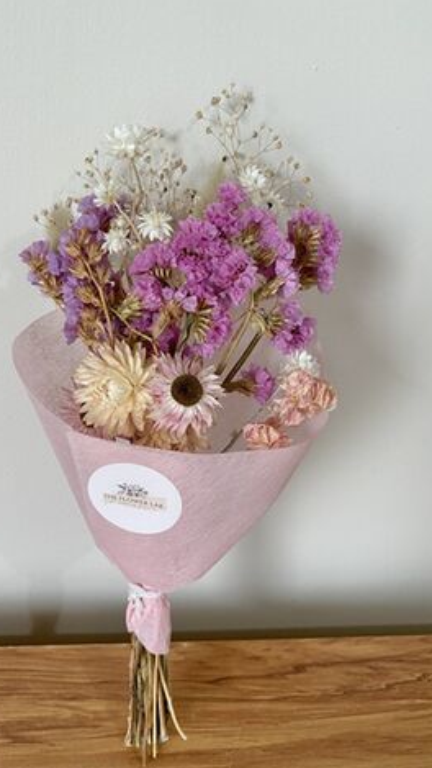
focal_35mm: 29
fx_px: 590
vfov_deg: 66.1
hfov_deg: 40.0
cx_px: 167
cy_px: 386
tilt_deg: -27.0
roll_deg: -2.7
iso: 100
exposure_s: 1/50
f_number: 1.8
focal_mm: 4.25
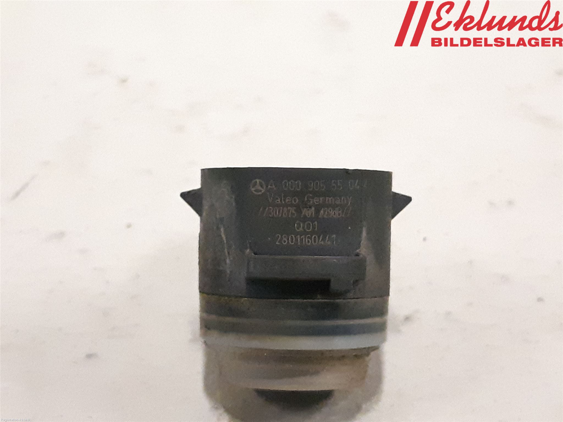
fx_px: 423
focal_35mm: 26
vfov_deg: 53.1
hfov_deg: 67.3
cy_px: 211
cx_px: 282
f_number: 1.7
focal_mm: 3.93
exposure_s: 1/142
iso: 800
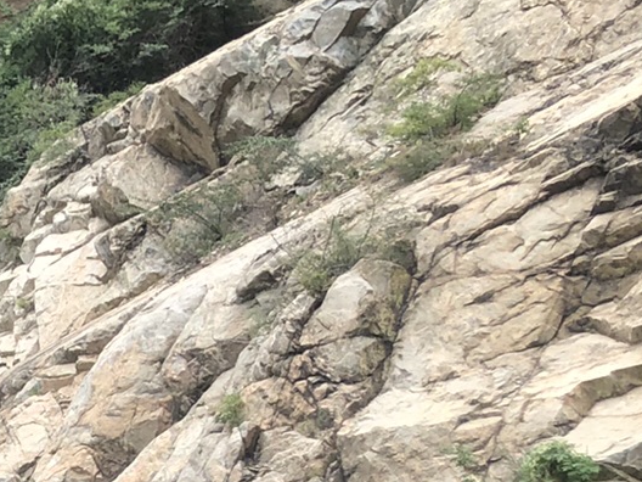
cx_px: -364
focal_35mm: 106
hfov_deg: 16.6
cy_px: 762
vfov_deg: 13.1
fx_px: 1966
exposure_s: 1/428
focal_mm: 3.99
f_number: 1.8
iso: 20
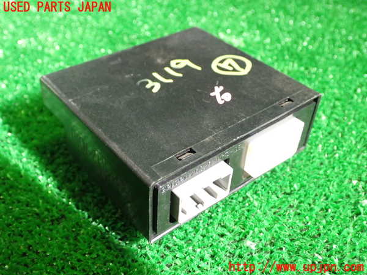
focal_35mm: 41
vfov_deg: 35.1
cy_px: 138
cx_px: 184
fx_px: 435
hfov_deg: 45.8
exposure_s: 1/30
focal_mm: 7.31
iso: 800
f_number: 2.8
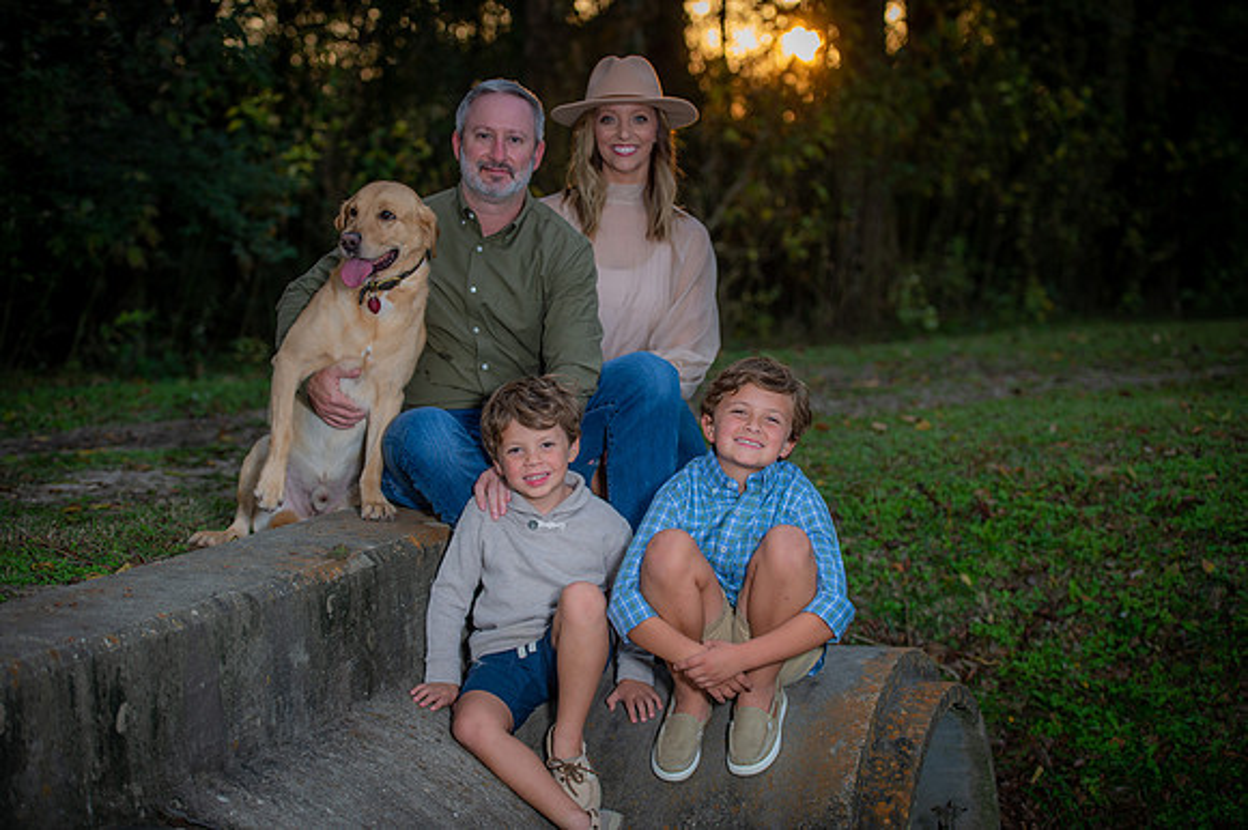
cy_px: 415
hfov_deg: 28.9
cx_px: 624
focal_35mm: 70
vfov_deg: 19.4
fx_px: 2425
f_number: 2.8
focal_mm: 70
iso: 100
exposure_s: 1/125
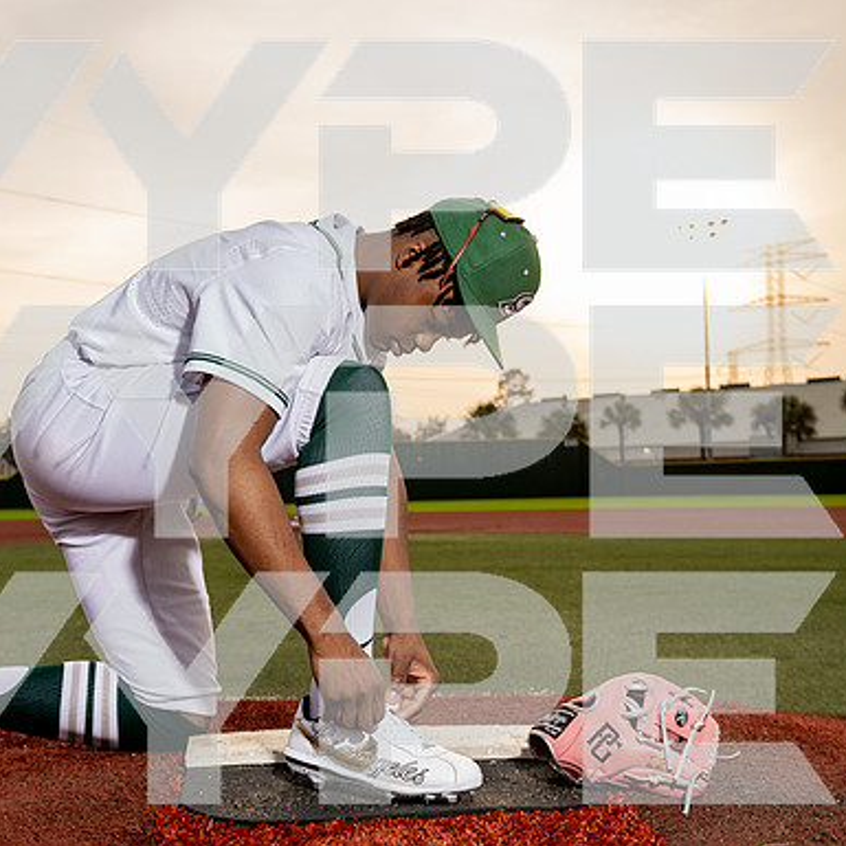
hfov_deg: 33.7
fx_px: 1383
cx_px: 283
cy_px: 423
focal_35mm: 50
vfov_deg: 34.0
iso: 250
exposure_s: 1/250
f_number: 5.6
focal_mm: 39
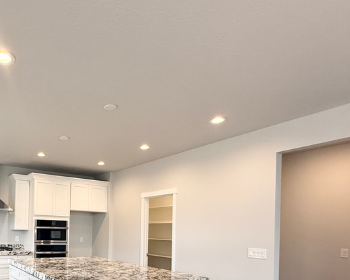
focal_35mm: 27
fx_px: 280
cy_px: 230
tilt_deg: +1.0
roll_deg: -1.6
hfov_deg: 58.6
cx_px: 65
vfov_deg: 49.6
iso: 125
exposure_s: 1/120
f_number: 2.2
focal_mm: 2.22
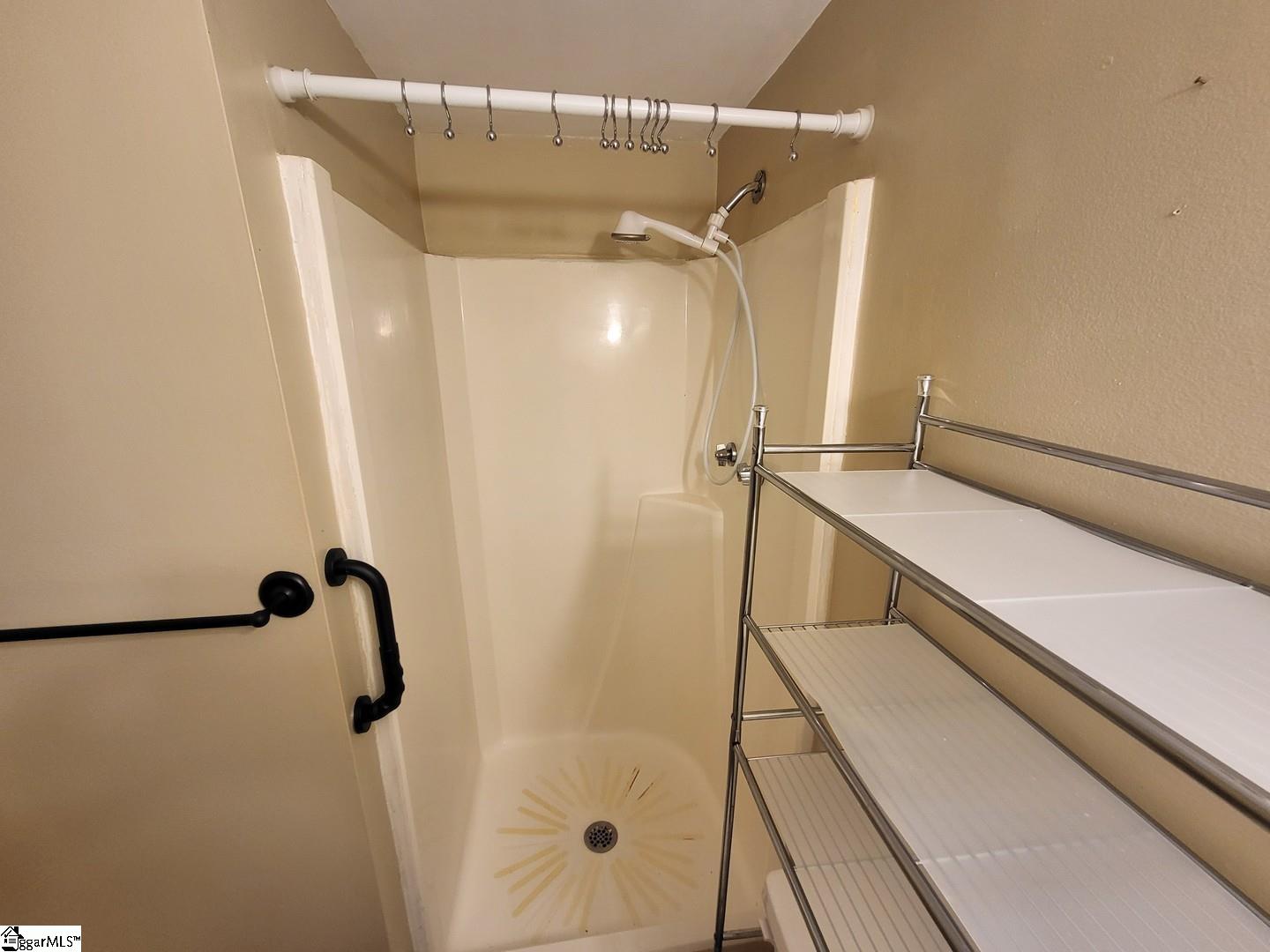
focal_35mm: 13
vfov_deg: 89.9
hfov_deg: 106.2
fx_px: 477
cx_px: 635
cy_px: 476
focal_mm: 1.74
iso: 160
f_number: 2.2
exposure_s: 1/60
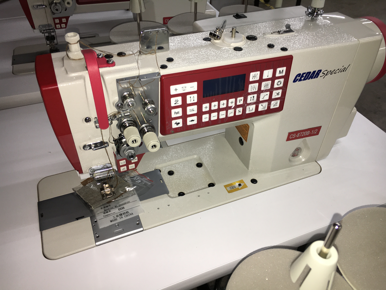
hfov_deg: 61.7
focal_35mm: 29
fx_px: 323
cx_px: 193
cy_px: 145
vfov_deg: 48.2
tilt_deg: -41.1
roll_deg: -0.5
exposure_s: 1/30
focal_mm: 4.15
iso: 32
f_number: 2.2
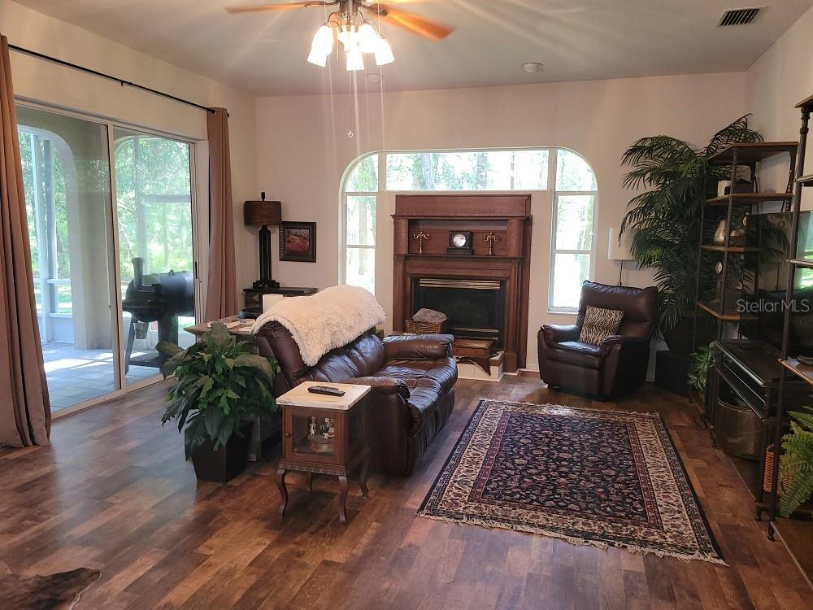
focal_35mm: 26
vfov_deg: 53.1
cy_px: 305
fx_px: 611
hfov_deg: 67.3
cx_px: 406
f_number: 1.8
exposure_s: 1/30
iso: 100
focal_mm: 5.4
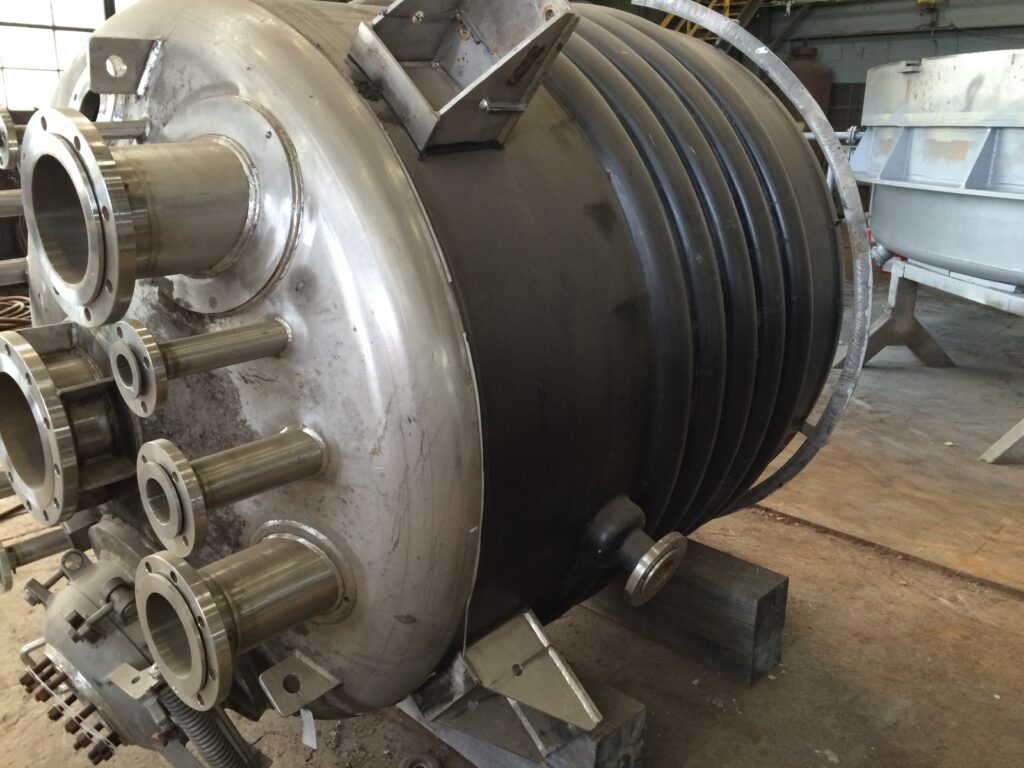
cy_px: 384
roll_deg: -0.9
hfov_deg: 61.7
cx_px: 512
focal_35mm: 29
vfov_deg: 48.2
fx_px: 858
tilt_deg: -17.7
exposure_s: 1/30
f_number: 2.2
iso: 64
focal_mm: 4.15
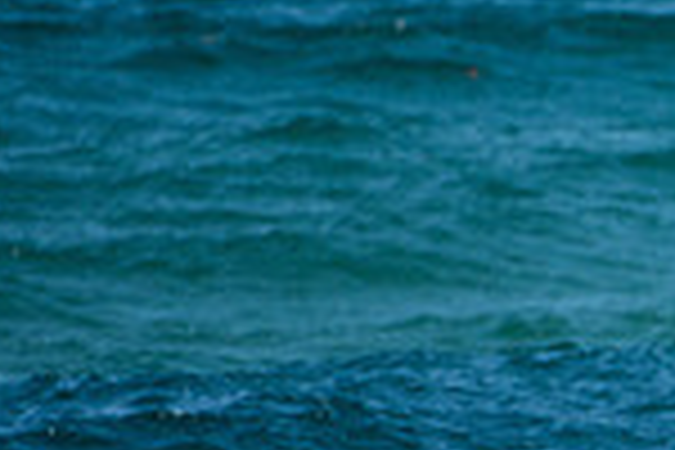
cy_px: 592
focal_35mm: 1928
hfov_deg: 1.1
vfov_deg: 0.7
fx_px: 36147
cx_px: 1206
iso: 280
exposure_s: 1/2500
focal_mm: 500
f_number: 5.6
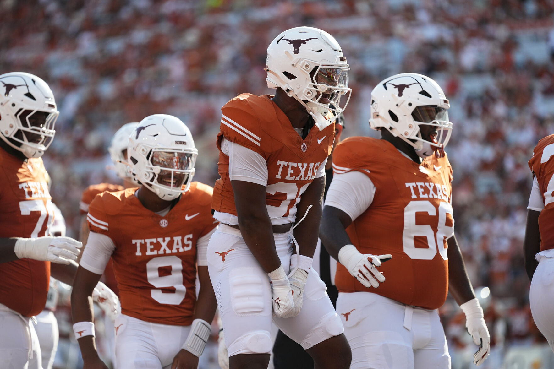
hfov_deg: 10.3
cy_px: 184
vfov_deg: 6.9
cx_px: 277
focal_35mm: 200
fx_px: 3077
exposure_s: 1/4000
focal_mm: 200
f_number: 2.8
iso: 400
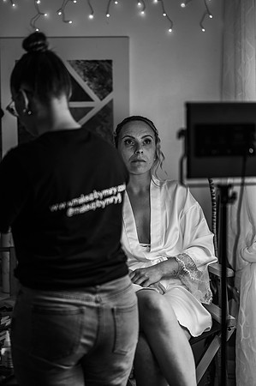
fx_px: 909
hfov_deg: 16.0
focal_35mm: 85
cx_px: 128
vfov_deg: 23.9
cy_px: 193
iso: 100
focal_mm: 85
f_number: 2
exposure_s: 1/250
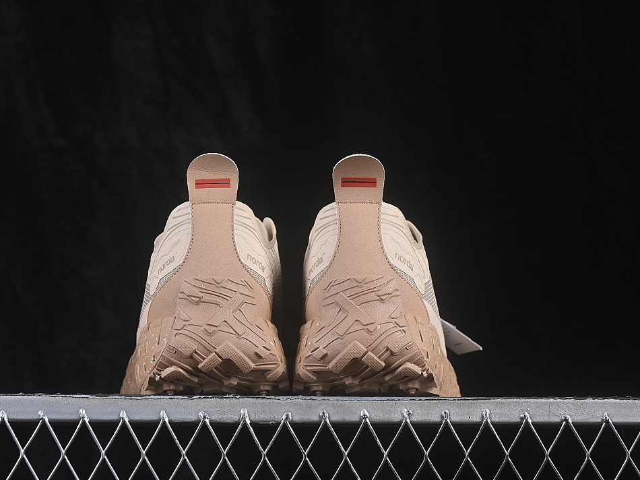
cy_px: 242
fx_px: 1516
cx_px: 288
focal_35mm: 82
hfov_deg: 23.8
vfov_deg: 18.0
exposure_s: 1/80
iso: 160
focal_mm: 50
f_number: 7.1
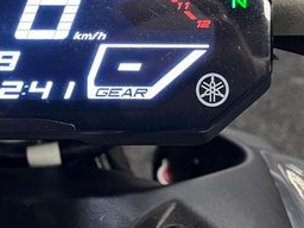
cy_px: 33
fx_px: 571
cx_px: 14
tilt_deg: -48.3
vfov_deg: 22.2
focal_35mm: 65
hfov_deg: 28.3
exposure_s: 1/56
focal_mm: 5.1
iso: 200
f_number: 1.6
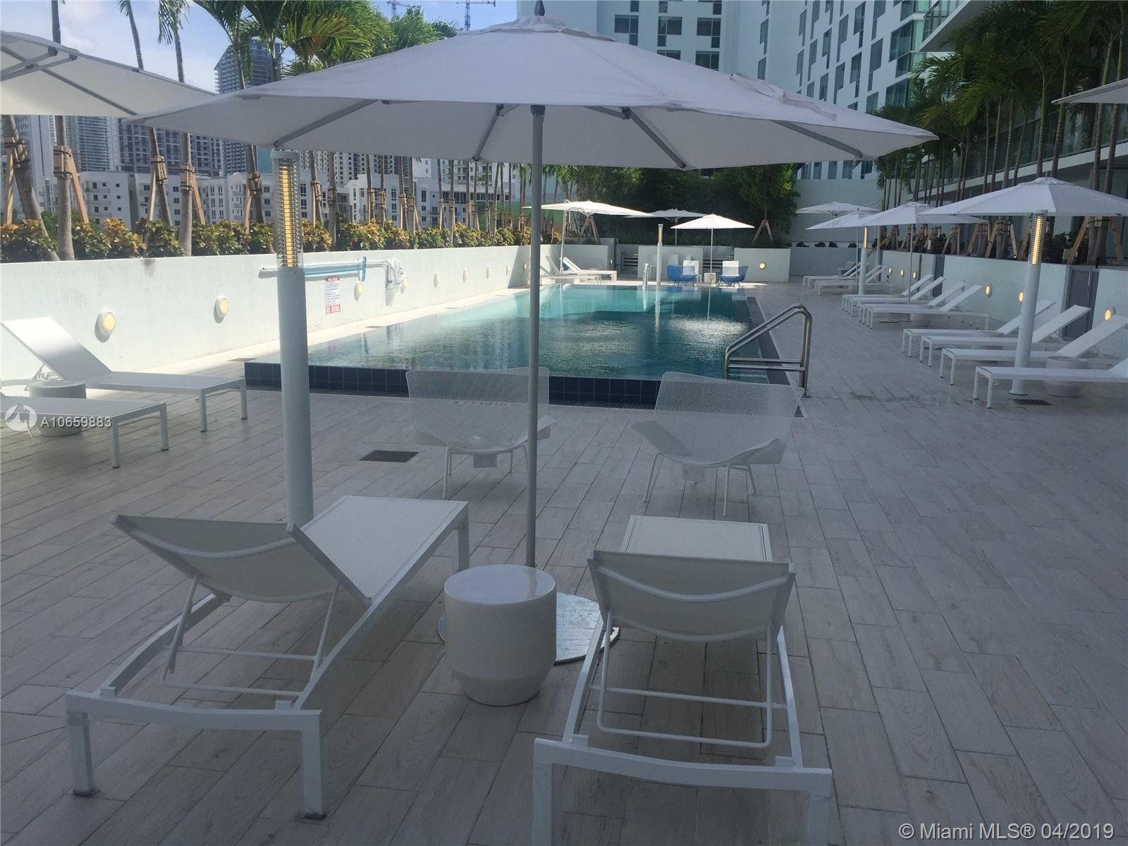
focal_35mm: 29
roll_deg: -2.5
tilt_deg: -12.6
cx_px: 564
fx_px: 945
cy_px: 423
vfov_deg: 48.2
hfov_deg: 61.7
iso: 32
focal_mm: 4.15
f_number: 2.2
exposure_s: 1/2825
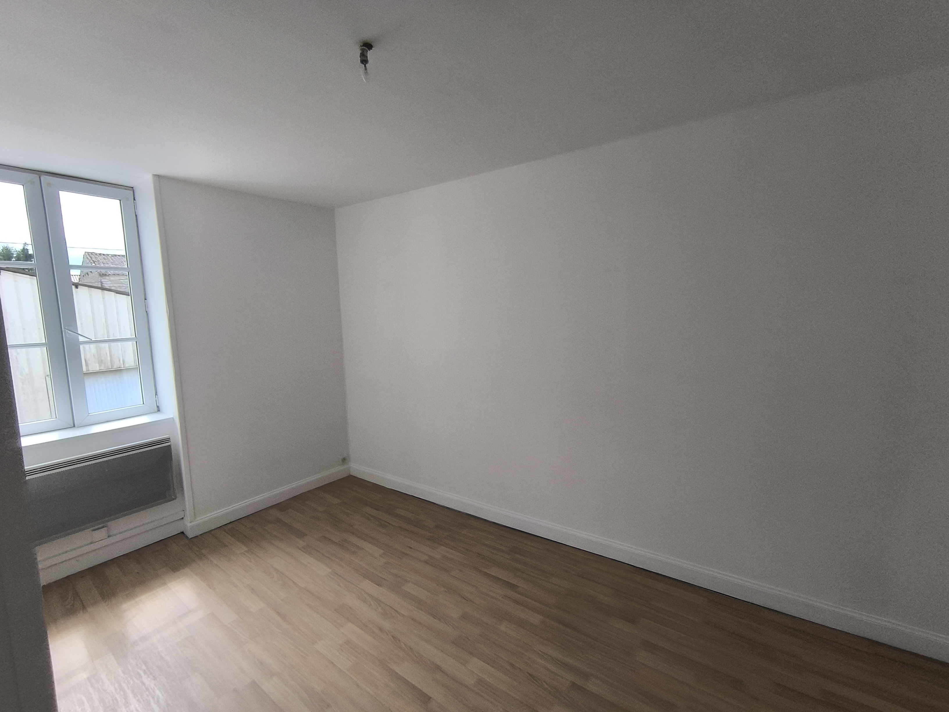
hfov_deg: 94.5
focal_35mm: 16
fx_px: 439
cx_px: 474
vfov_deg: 78.1
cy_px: 356
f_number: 2.2
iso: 50
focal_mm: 1.65
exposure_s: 1/333
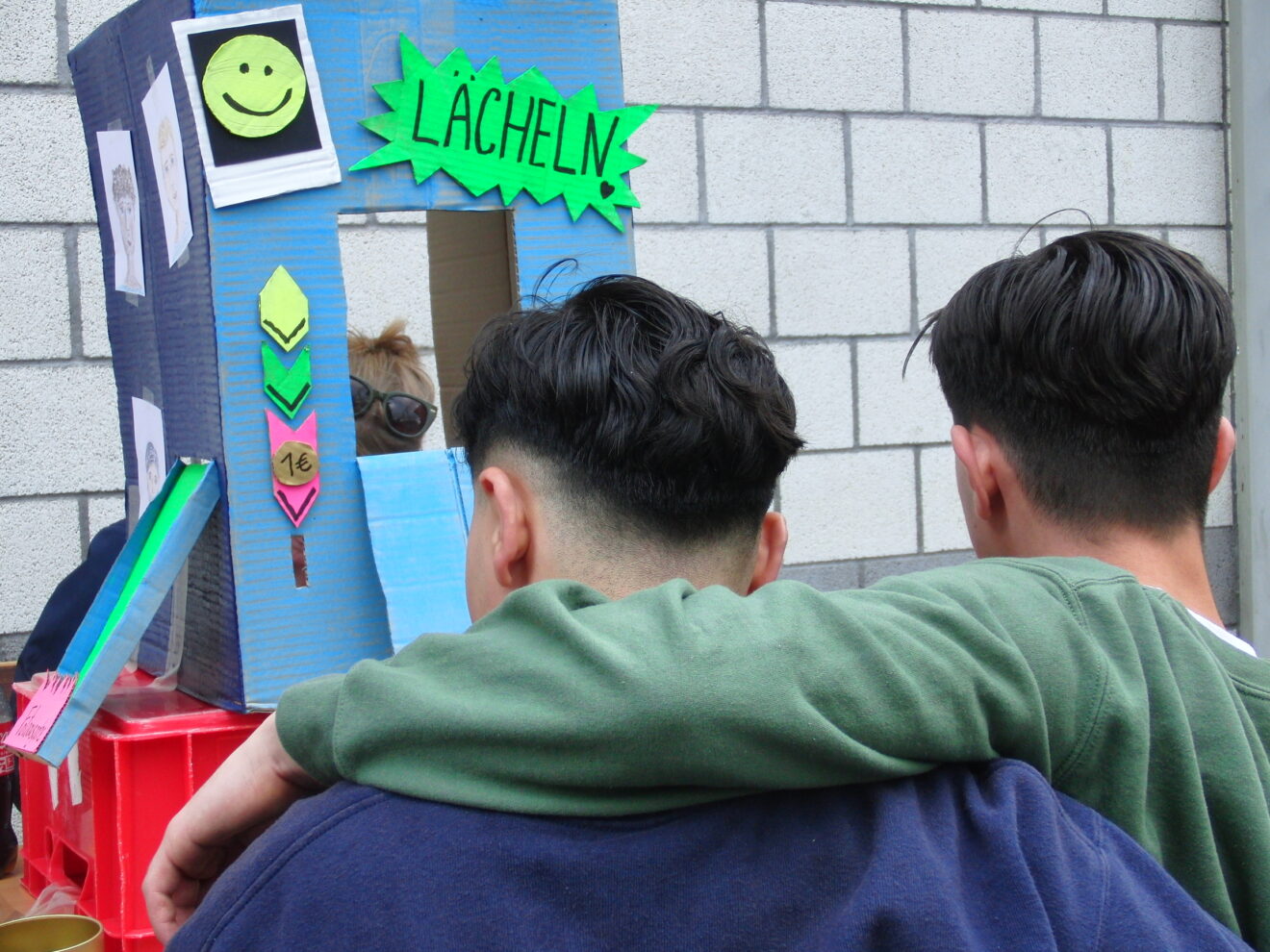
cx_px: 635
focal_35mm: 60
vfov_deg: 24.4
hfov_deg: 32.2
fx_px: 2201
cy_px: 476
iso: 100
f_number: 4
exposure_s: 1/100
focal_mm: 10.41
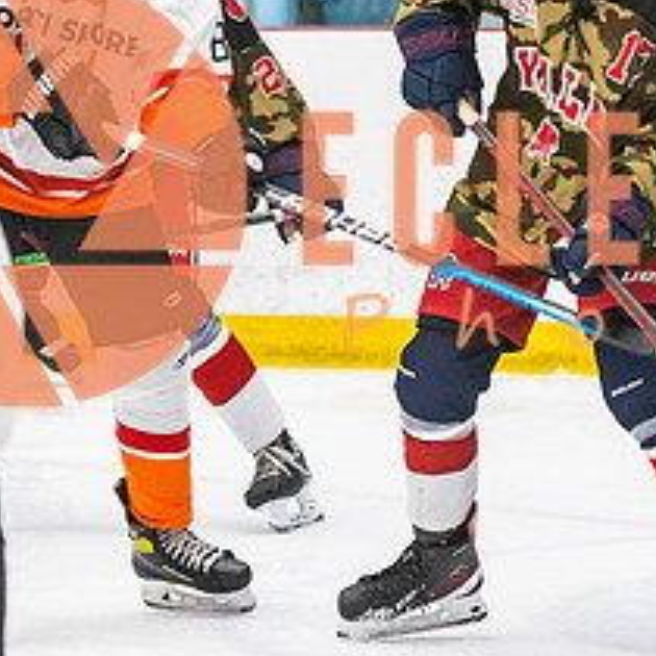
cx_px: 1082
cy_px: 148
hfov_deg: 4.4
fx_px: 8555
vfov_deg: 4.4
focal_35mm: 399
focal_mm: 110
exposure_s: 1/640
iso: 2000
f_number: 2.8
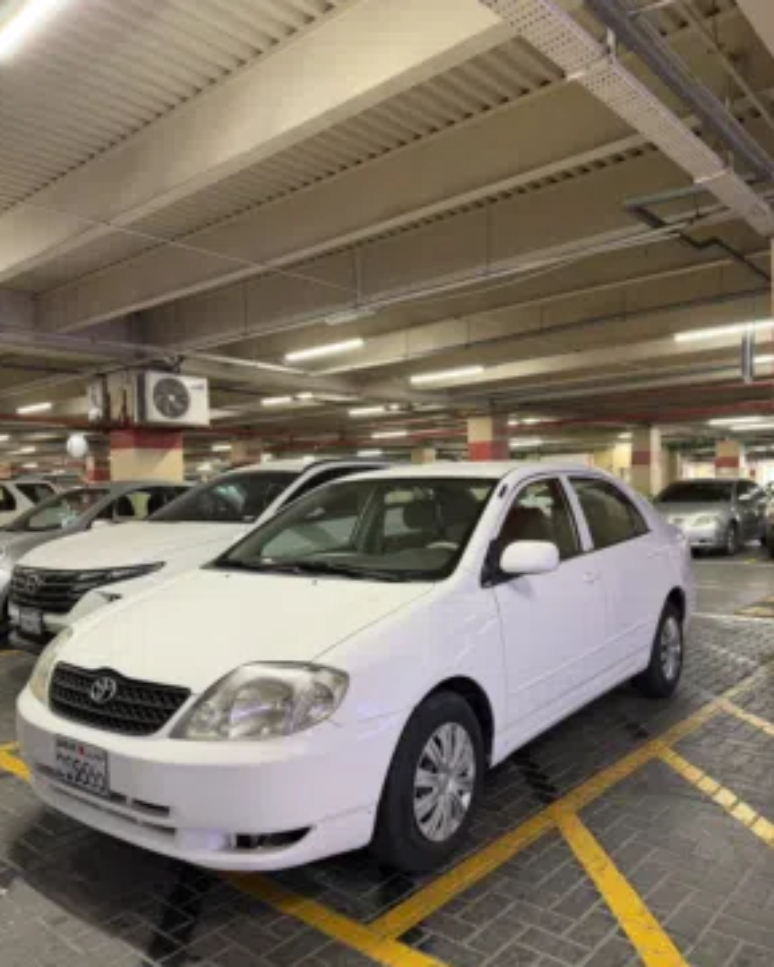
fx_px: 744
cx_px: 384
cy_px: 526
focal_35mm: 26
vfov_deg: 65.9
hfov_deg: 54.9
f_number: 1.78
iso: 160
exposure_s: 1/50
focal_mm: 6.76
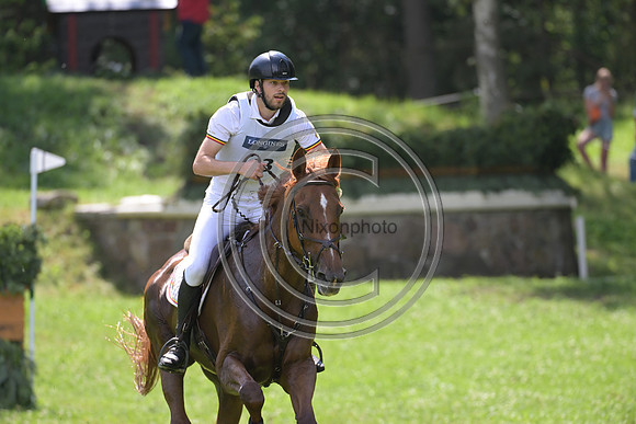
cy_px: 212
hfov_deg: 5.2
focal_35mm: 400
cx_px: 318
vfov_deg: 3.4
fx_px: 7068
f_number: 5.6
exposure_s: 1/1250
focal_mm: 400
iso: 720
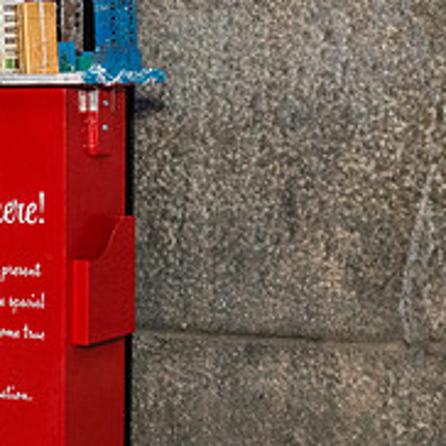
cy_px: 322
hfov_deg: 12.5
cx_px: -126
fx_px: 1982
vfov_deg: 12.8
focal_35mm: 136
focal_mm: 44
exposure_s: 1/160
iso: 4000
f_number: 3.5
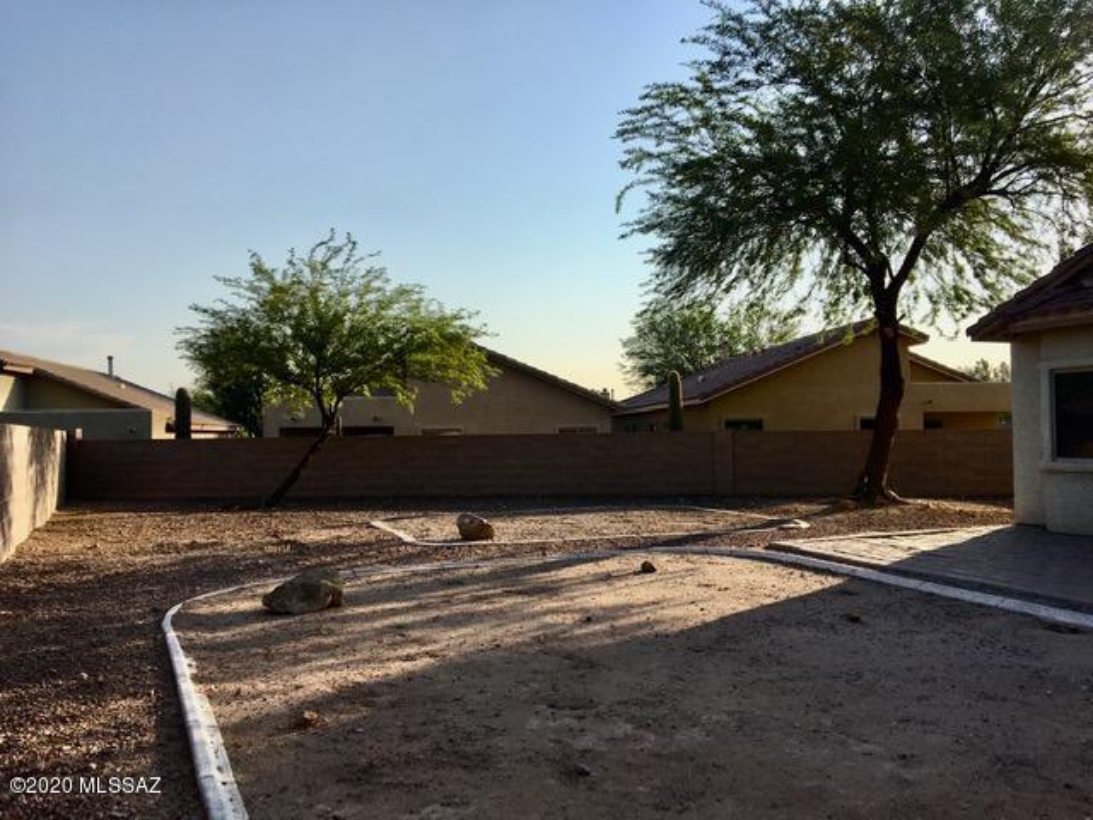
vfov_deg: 48.2
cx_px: 546
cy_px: 410
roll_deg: +1.1
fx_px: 916
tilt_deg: +0.1
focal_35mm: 29
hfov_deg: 61.7
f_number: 2.2
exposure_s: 1/1972
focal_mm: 4.15
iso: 25
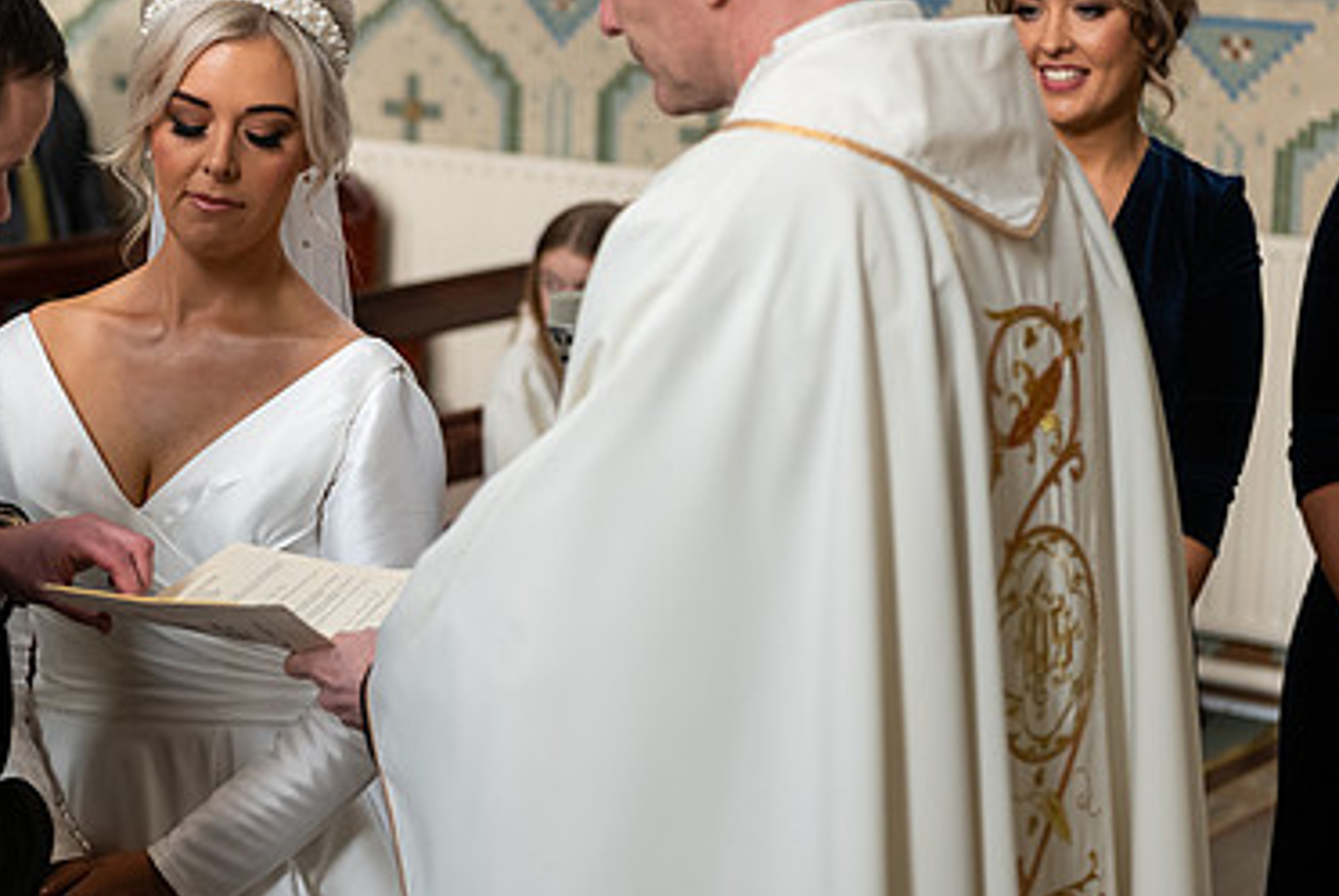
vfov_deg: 12.6
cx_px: 364
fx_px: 4059
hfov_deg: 18.6
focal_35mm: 109
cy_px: 362
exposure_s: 1/400
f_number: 3.5
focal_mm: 70
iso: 1000
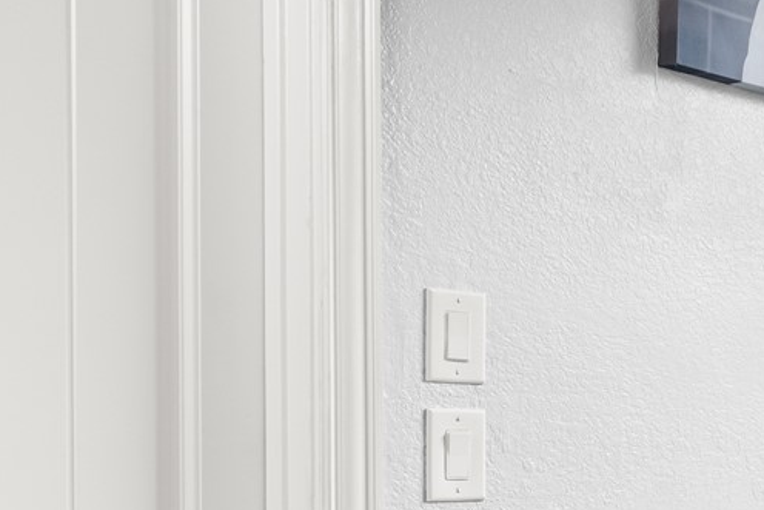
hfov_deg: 19.7
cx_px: 1434
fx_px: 1486
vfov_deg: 19.1
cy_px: 464
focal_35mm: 70
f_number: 9
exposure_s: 1/1.25
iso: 200
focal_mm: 16
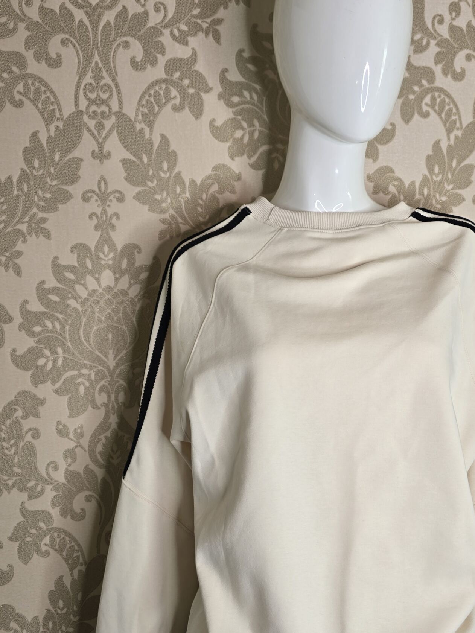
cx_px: 319
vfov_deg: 52.4
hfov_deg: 40.2
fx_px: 640
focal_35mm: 35
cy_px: 364
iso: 16
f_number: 1.7
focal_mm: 6.3
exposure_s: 1/50
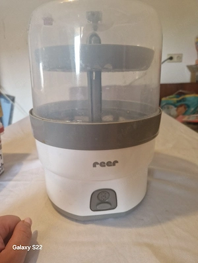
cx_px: 99
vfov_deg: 73.9
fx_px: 175
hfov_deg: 58.9
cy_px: 132
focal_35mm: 23
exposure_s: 1/100
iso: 400
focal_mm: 5.4
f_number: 1.8
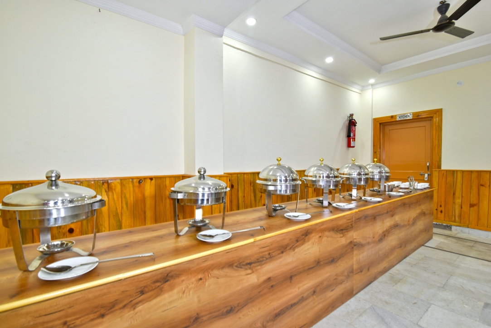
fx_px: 218
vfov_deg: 73.8
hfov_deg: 96.7
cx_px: 246
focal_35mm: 16
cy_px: 164
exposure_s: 1/13
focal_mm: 16
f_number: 9
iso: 640
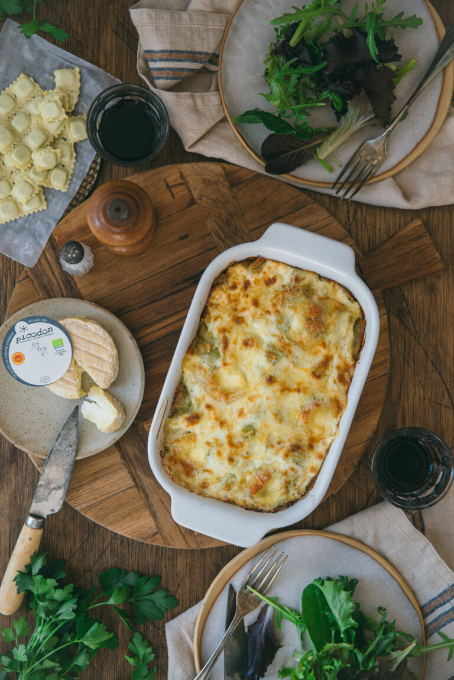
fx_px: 1096
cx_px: 227
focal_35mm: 58
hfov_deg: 23.4
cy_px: 340
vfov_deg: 34.5
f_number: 3.5
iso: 100
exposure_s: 1/50
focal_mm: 58
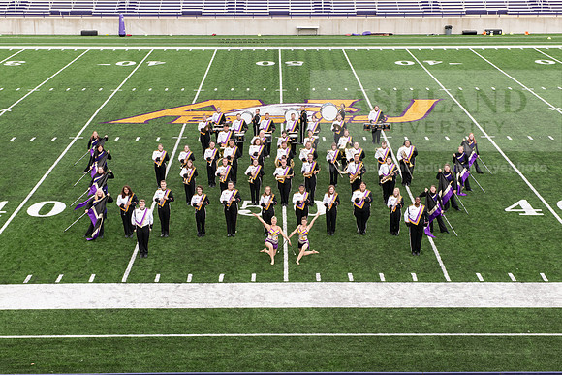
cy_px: 188
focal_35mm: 70
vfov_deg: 19.5
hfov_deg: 28.8
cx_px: 281
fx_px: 1093
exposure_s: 1/320
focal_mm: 70
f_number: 10
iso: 640
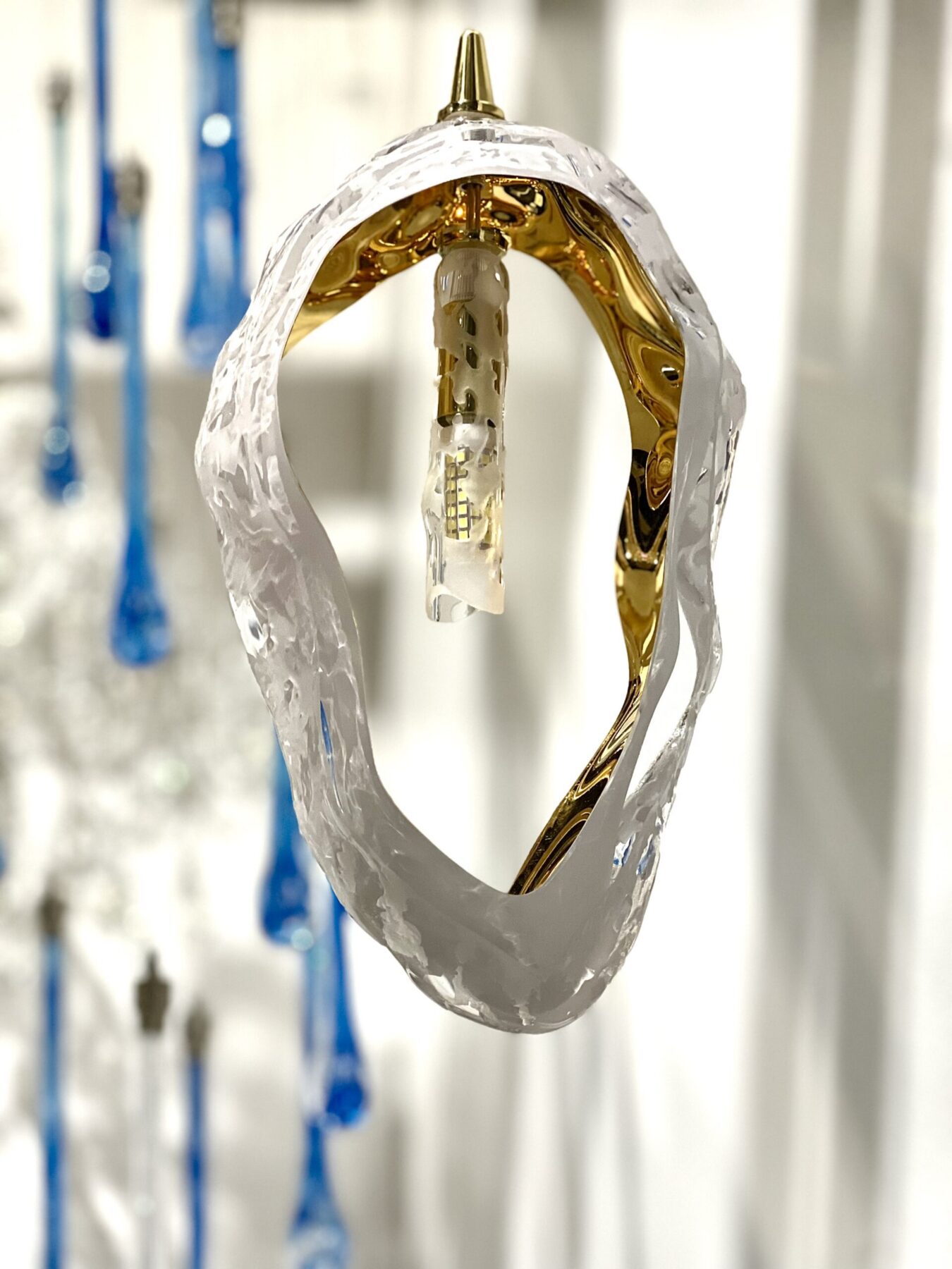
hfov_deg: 19.1
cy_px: 634
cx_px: 476
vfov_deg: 25.3
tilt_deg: +15.3
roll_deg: +2.7
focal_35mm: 77
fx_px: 2824
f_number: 2.8
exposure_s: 1/40
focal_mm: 9
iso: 200
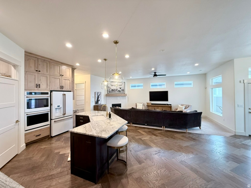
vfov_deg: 85.7
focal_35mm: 14
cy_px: 94
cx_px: 126
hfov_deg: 102.1
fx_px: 102
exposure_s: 1/60
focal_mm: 2.22
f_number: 2.2
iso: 200
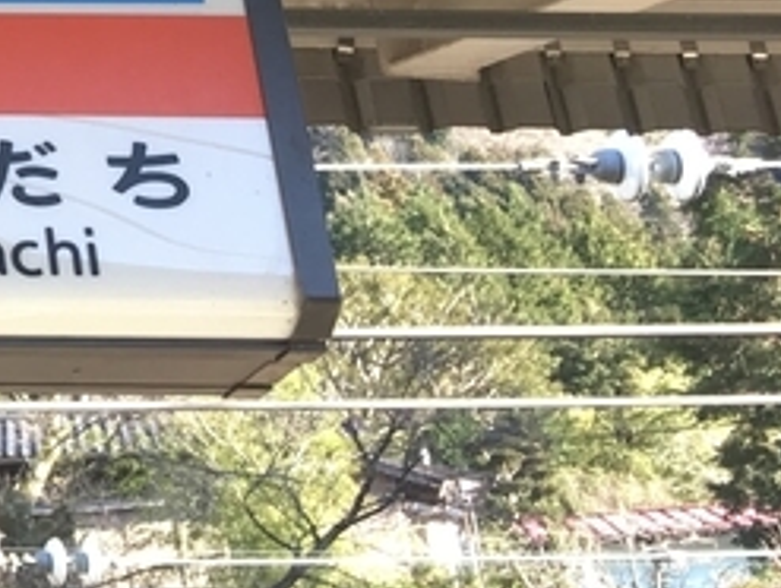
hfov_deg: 13.8
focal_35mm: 120
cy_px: -161
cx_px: -803
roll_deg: -0.1
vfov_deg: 12.0
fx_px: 2711
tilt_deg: +26.2
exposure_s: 1/120
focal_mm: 4.15
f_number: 2.2
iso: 25
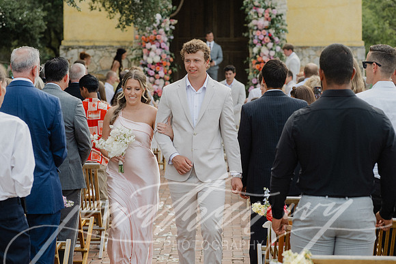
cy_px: 132
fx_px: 985
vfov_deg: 15.3
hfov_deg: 22.7
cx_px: 198
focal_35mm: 90
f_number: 4.5
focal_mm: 86
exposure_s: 1/1000
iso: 360
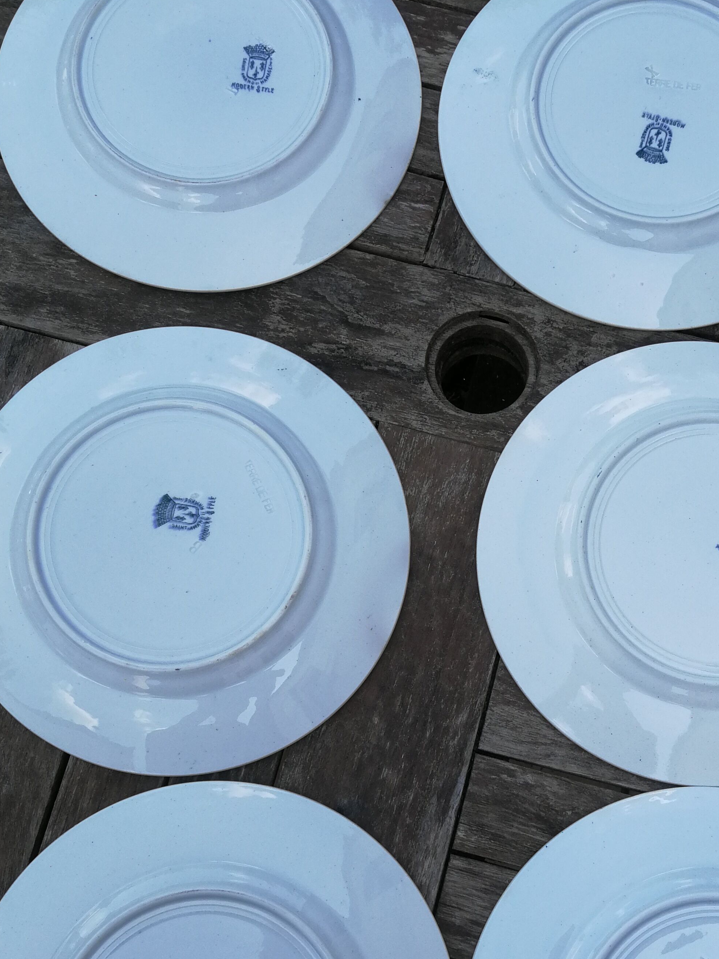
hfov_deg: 34.9
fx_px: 1135
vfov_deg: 45.4
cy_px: 600
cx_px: 460
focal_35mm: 41
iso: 50
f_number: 2.2
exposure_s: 1/389
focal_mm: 3.95
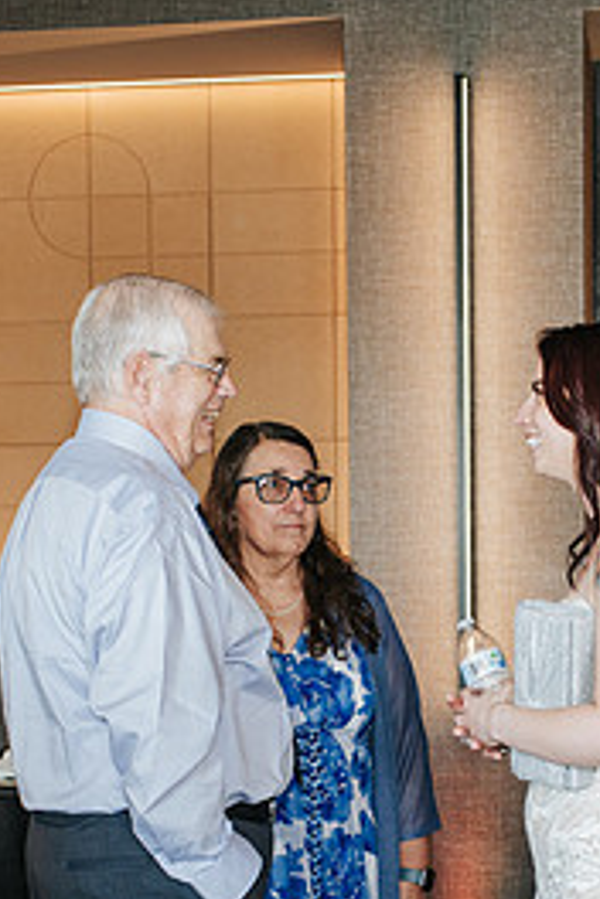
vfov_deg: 22.0
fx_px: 2275
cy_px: 756
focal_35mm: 91
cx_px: 392
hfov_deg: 15.0
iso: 1000
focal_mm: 35
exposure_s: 1/200
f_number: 3.5
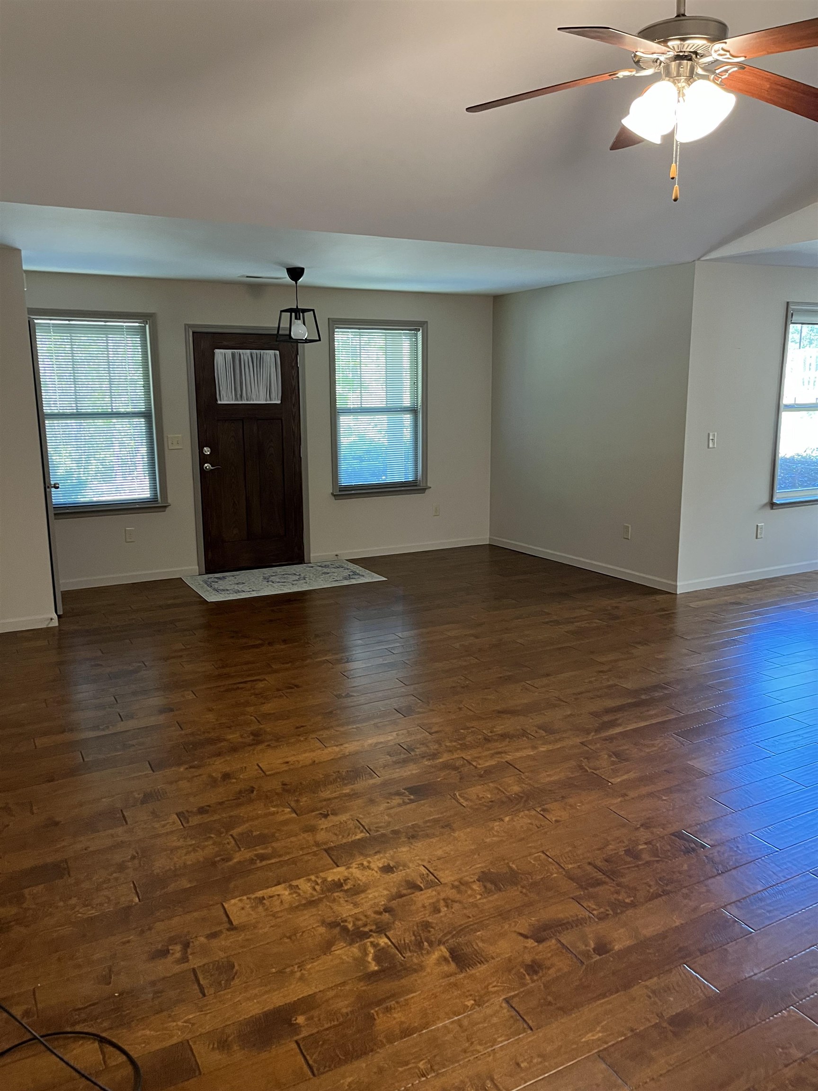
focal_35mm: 26
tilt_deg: -11.2
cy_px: 546
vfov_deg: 67.3
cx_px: 409
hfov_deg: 53.1
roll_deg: +1.1
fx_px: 819
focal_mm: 5.1
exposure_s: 1/60
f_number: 1.6
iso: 500
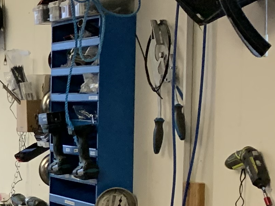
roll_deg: +0.1
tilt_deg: -2.8
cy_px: 168
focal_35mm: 131
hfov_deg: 12.2
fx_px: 1041
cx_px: -370
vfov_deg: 11.3
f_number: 1.8
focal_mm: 4.25
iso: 160
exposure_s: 1/60
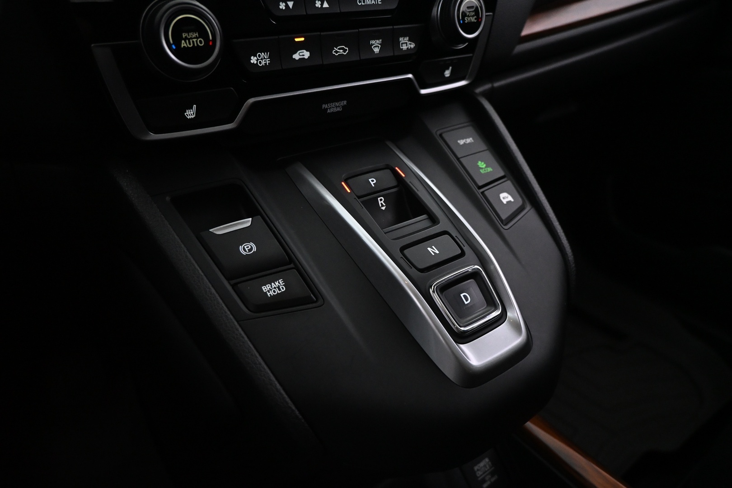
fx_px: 488
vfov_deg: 53.1
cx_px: 366
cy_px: 244
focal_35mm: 24
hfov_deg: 73.7
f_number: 3.5
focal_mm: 16
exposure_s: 1/60
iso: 3600
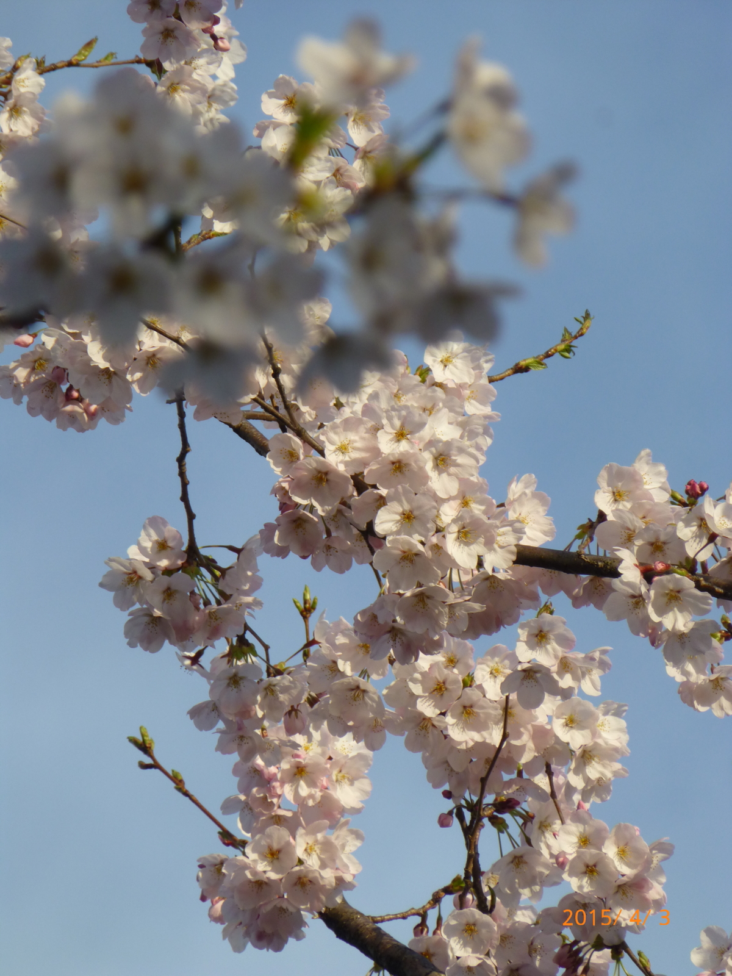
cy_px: 488
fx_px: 13534
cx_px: 366
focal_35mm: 480
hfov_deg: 3.1
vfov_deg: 4.1
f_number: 6.4
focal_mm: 86
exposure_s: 1/320
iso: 100
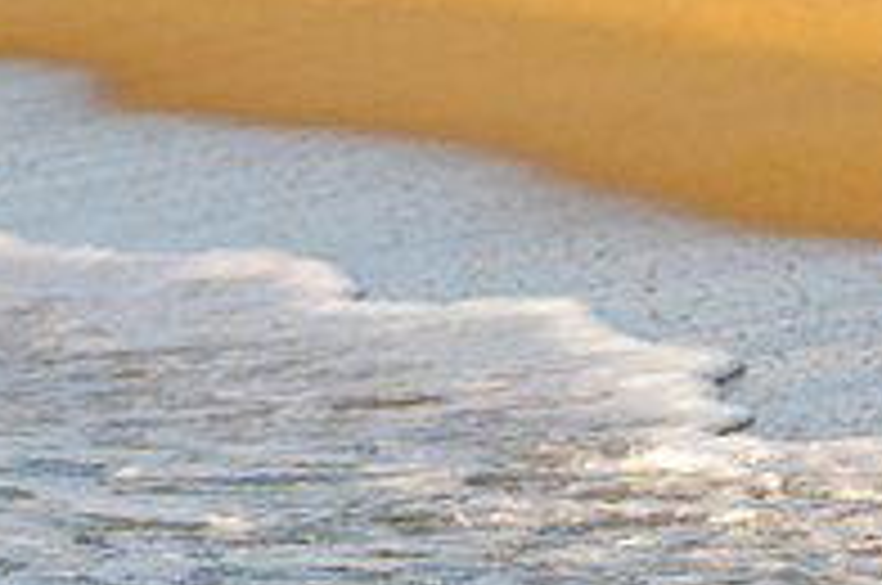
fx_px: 36959
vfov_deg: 0.9
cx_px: 454
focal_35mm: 1511
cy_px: 817
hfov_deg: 1.4
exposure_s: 1/1250
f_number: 4
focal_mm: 340
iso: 200
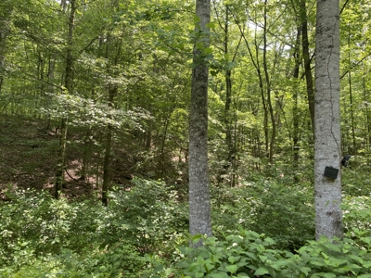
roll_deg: -2.7
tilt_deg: +9.6
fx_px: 279
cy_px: 139
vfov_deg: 53.1
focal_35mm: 26
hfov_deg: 67.3
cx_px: 186
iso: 40
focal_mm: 4.25
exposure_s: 1/121
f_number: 1.8
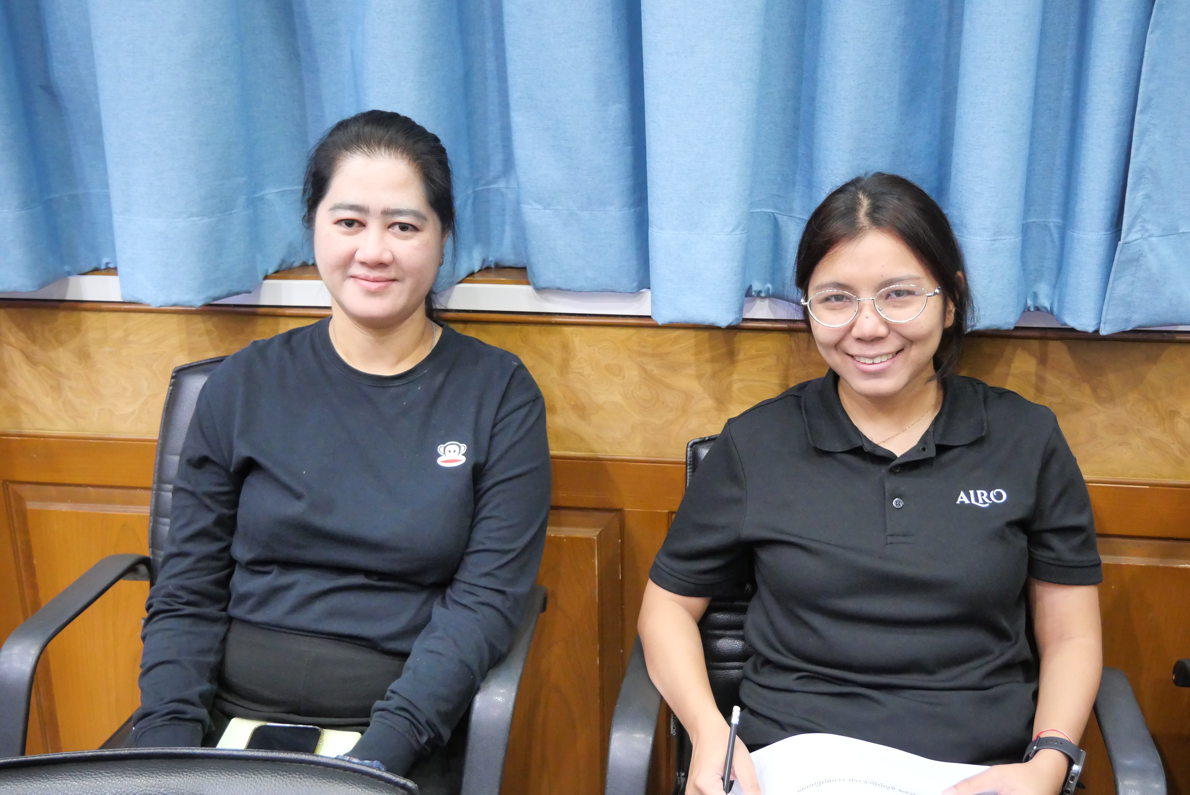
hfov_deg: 51.9
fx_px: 1224
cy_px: 398
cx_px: 595
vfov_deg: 36.0
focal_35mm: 37
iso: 3200
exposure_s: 1/30
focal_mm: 18
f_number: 3.9
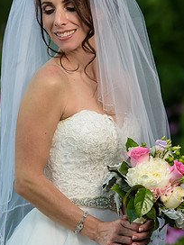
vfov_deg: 8.0
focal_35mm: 247
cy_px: 107
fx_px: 1751
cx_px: 109
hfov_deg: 6.0
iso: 200
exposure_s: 1/400
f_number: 3.2
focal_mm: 155
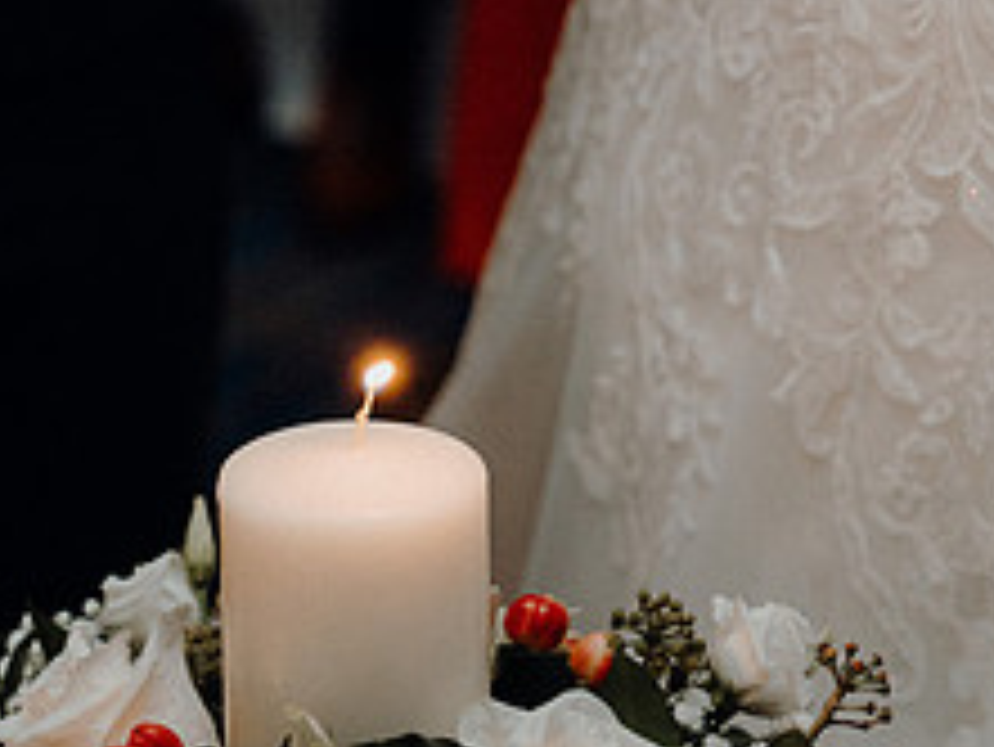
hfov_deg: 11.7
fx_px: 4855
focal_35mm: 169
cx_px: 382
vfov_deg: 8.8
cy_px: 542
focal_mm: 67
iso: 2500
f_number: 3.5
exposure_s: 1/160
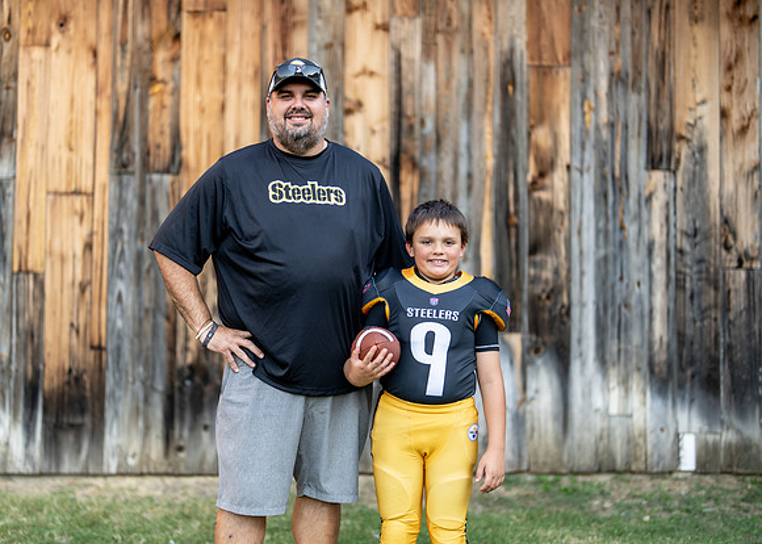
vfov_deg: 25.1
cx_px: 344
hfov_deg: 34.6
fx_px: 1221
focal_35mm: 56
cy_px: 288
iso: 100
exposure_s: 1/1600
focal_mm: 50
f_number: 1.2
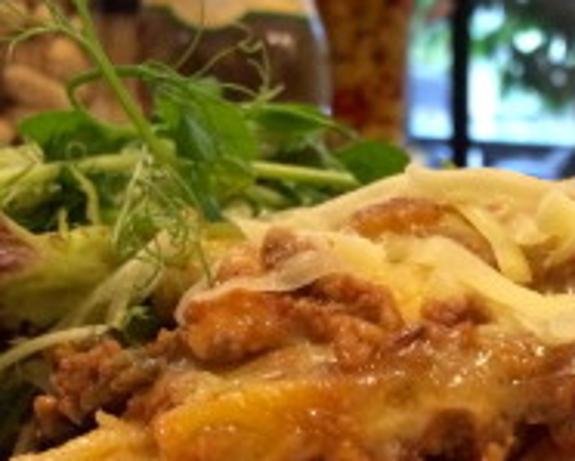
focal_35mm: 71
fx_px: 1209
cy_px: 415
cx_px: 566
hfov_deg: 25.5
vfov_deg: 21.1
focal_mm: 4.12
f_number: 2.2
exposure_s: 1/15
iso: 400
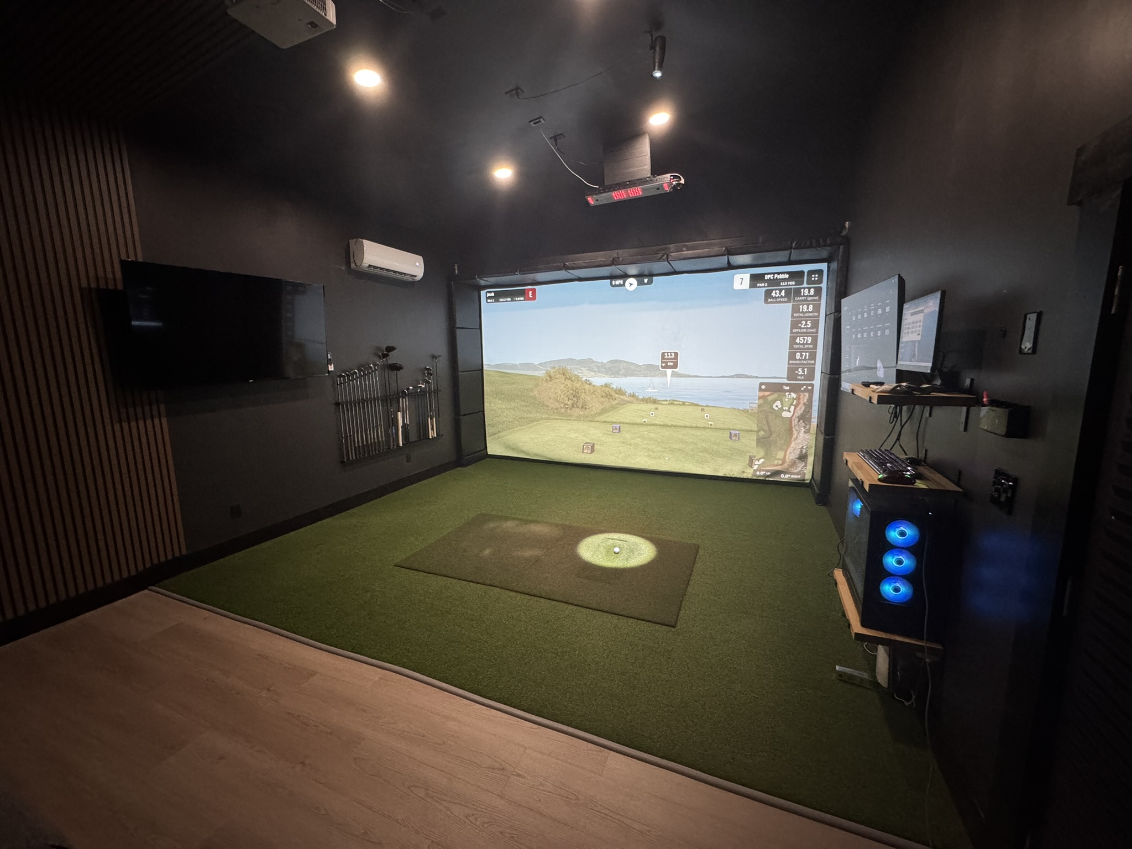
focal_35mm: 14
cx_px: 566
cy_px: 424
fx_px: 458
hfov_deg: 102.1
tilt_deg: -9.2
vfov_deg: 85.7
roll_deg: +0.6
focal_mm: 2.22
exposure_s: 1/60
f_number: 2.2
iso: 640
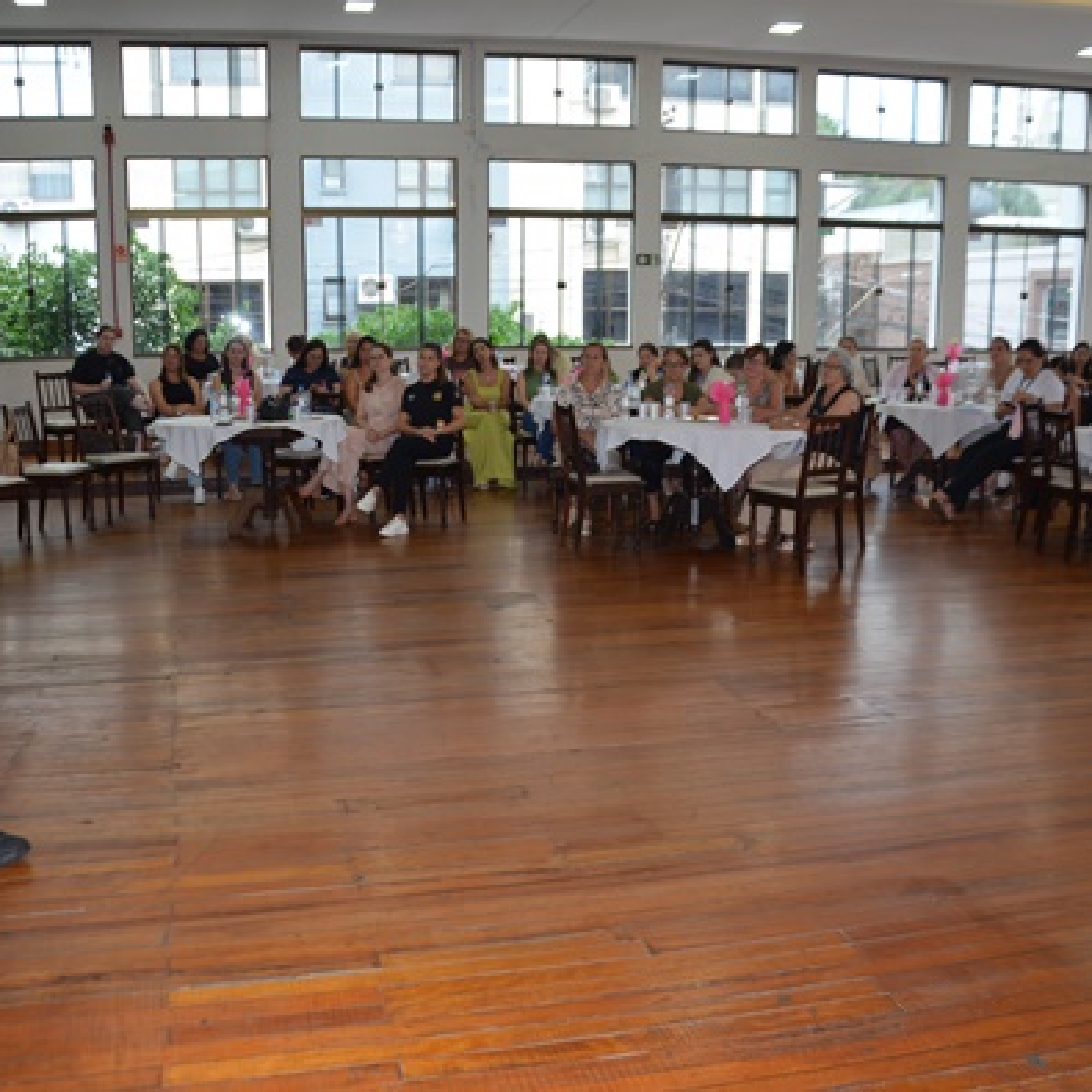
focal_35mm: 68
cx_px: 498
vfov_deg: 25.5
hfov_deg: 25.5
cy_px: 546
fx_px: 2414
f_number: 4.5
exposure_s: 1/60
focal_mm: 35
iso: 400
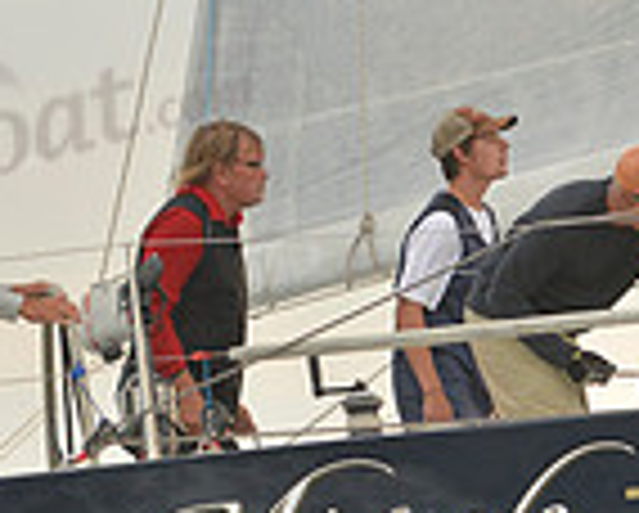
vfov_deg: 4.1
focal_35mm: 375
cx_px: 490
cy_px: 326
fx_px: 7102
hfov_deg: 5.1
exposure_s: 1/640
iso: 400
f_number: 3.2
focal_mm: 98
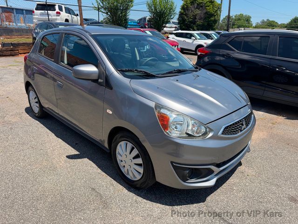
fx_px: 207
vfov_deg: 56.8
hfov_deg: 71.6
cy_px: 112
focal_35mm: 24
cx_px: 149
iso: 100
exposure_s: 1/4405
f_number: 1.78
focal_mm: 6.76
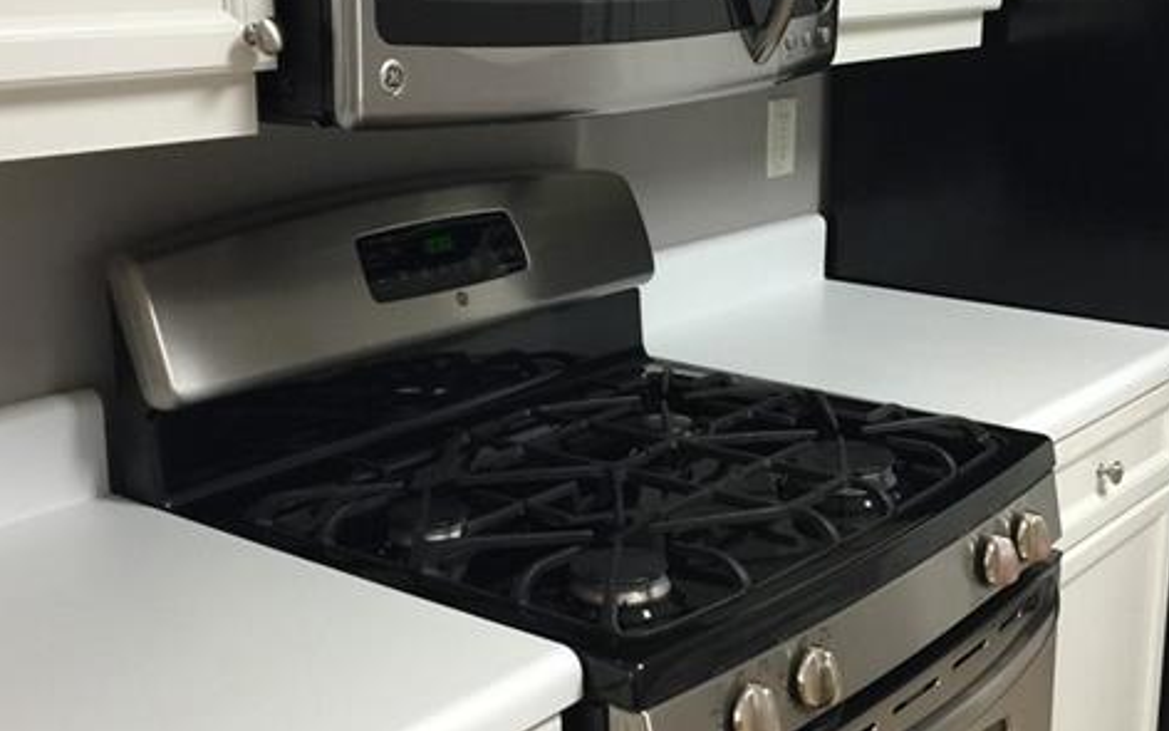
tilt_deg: -15.9
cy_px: 379
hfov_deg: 40.3
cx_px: 629
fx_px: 1593
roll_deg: +0.2
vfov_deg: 25.8
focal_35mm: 50
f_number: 2.2
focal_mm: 4.15
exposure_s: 1/15
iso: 100
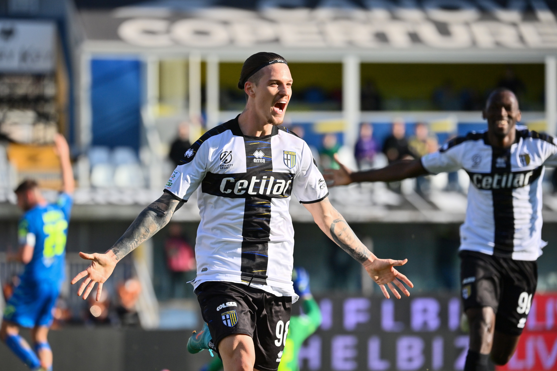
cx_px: 278
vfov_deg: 6.2
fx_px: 3404
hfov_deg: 9.4
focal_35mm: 220
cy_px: 186
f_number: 4
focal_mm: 220
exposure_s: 1/6400
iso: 400
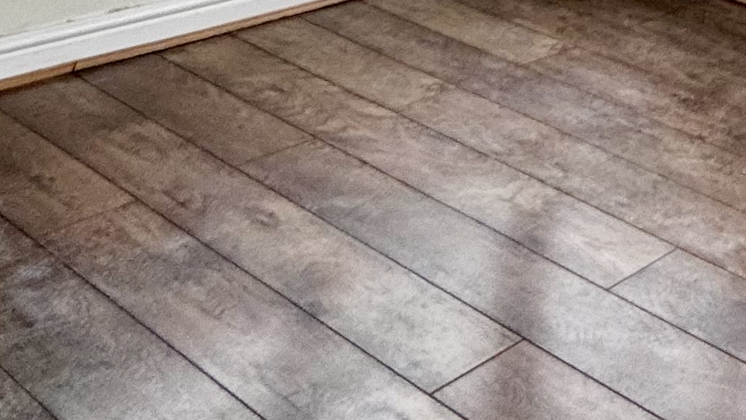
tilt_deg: +24.0
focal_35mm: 63
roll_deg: -4.2
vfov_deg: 10.3
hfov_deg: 31.5
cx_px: 696
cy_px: -962
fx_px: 1246
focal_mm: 2.22
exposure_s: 1/99
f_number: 2.2
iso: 50
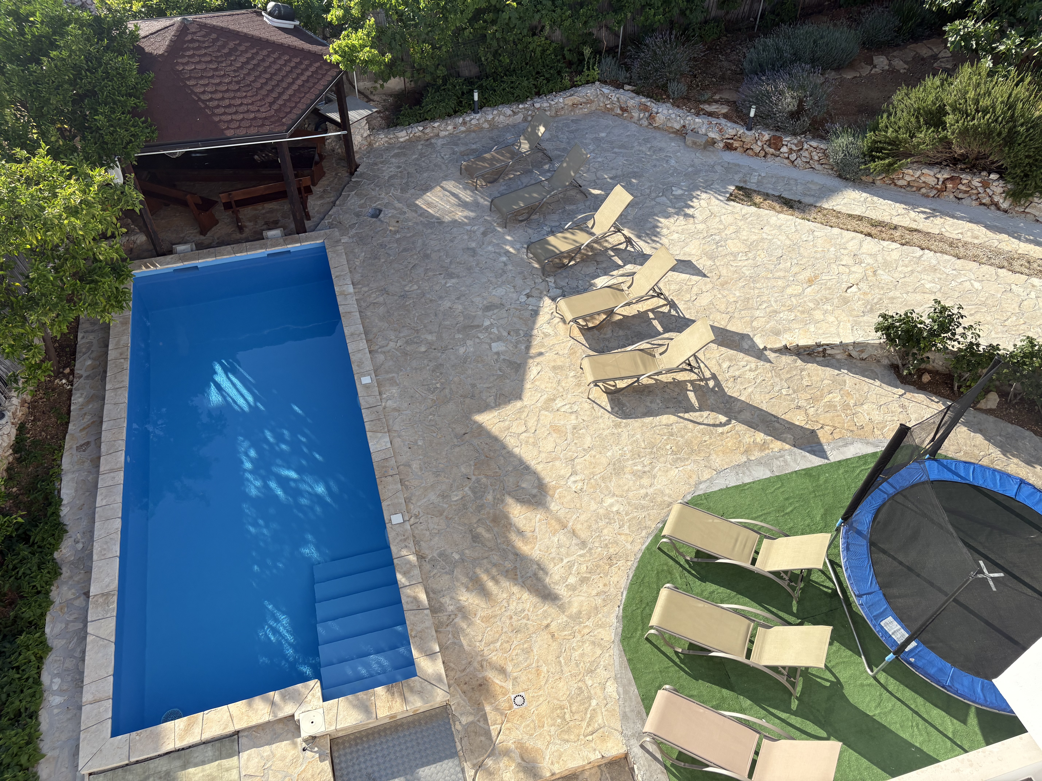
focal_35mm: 26
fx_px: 783
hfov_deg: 67.3
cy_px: 390
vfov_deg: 53.1
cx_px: 521
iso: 50
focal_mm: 5.96
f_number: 1.6
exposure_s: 1/2283
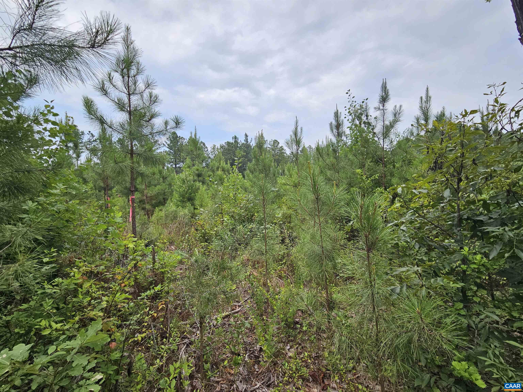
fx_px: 196
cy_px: 196
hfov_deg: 106.2
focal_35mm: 13
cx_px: 262
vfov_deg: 89.9
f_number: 2.2
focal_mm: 2.2
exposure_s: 1/1061
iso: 50
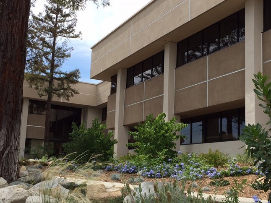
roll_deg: -3.6
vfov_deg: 31.5
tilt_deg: +9.4
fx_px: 360
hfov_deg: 41.3
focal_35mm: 46
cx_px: 134
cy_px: 116
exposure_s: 1/1412
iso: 32
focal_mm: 4.15
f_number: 2.2
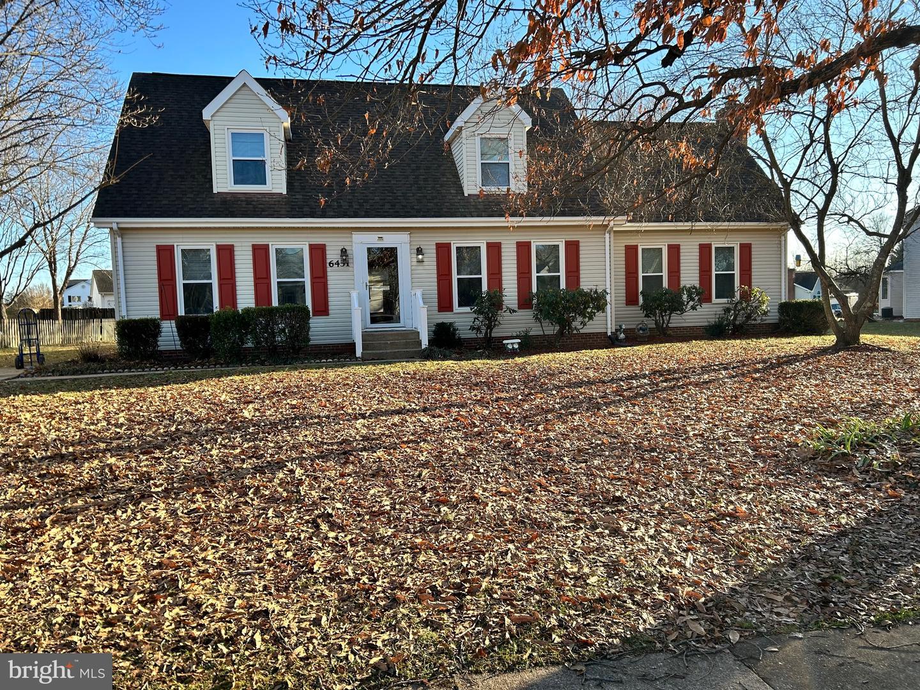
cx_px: 460
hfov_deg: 67.3
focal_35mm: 26
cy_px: 345
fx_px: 691
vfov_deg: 53.1
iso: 50
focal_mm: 5.7
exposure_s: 1/769
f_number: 1.5
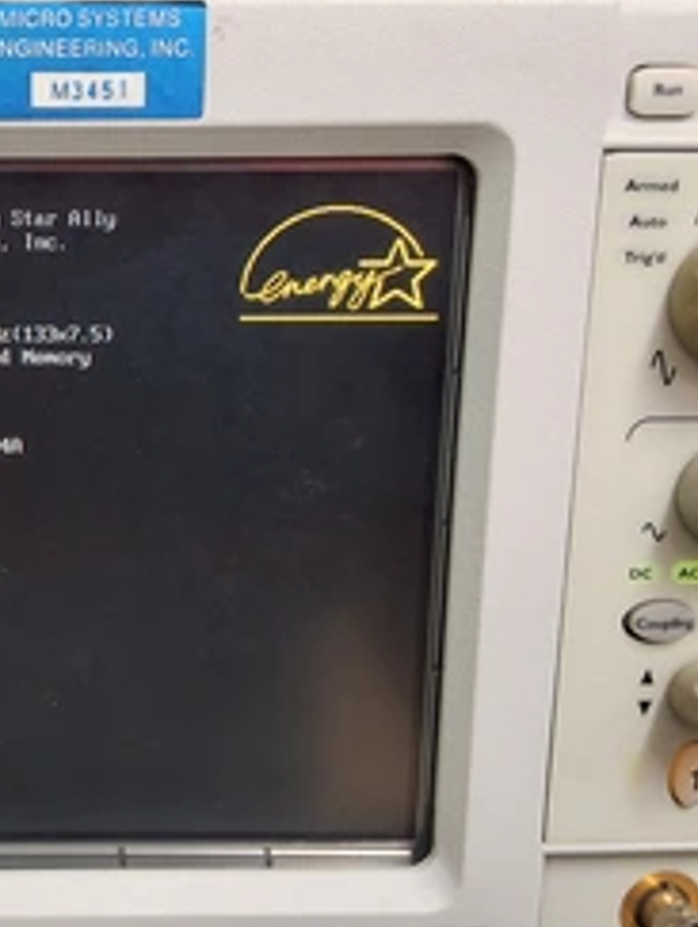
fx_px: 1233
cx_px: 27
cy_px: 423
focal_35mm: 46
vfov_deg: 41.1
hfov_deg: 29.8
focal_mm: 2.91
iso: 160
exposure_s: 1/40
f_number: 1.9
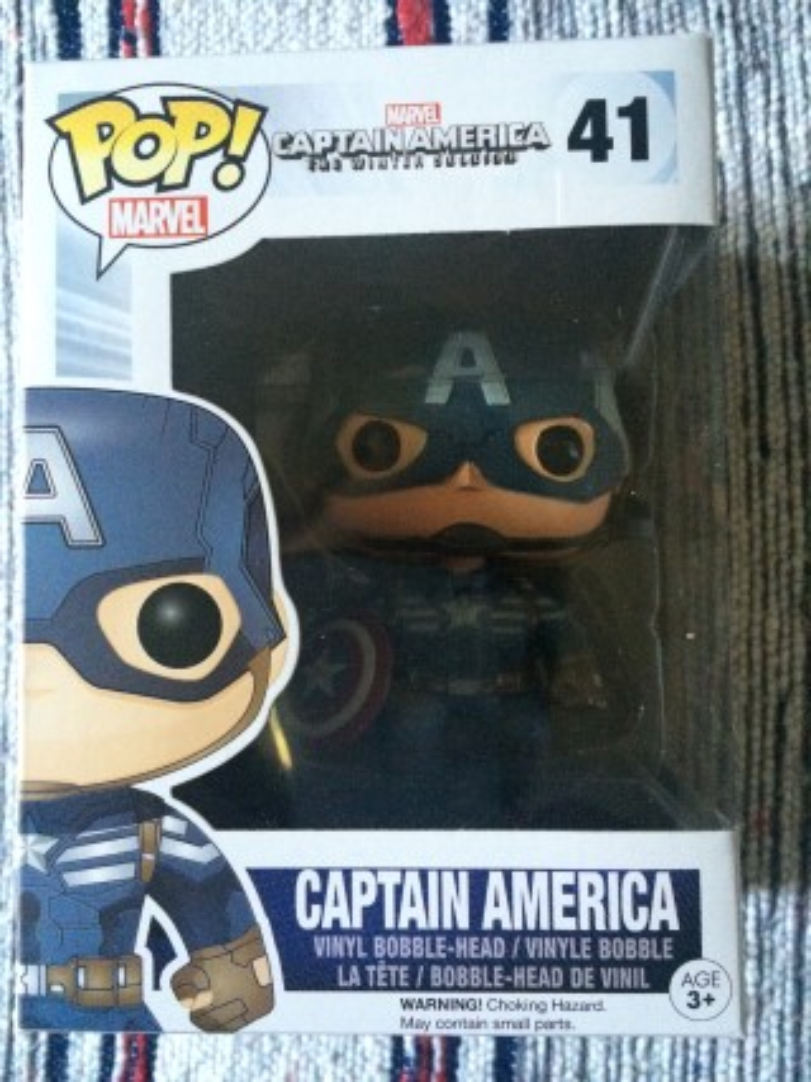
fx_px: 906
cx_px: 406
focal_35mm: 29
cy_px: 541
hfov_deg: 48.2
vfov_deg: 61.7
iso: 400
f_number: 2.2
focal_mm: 4.15
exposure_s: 1/17
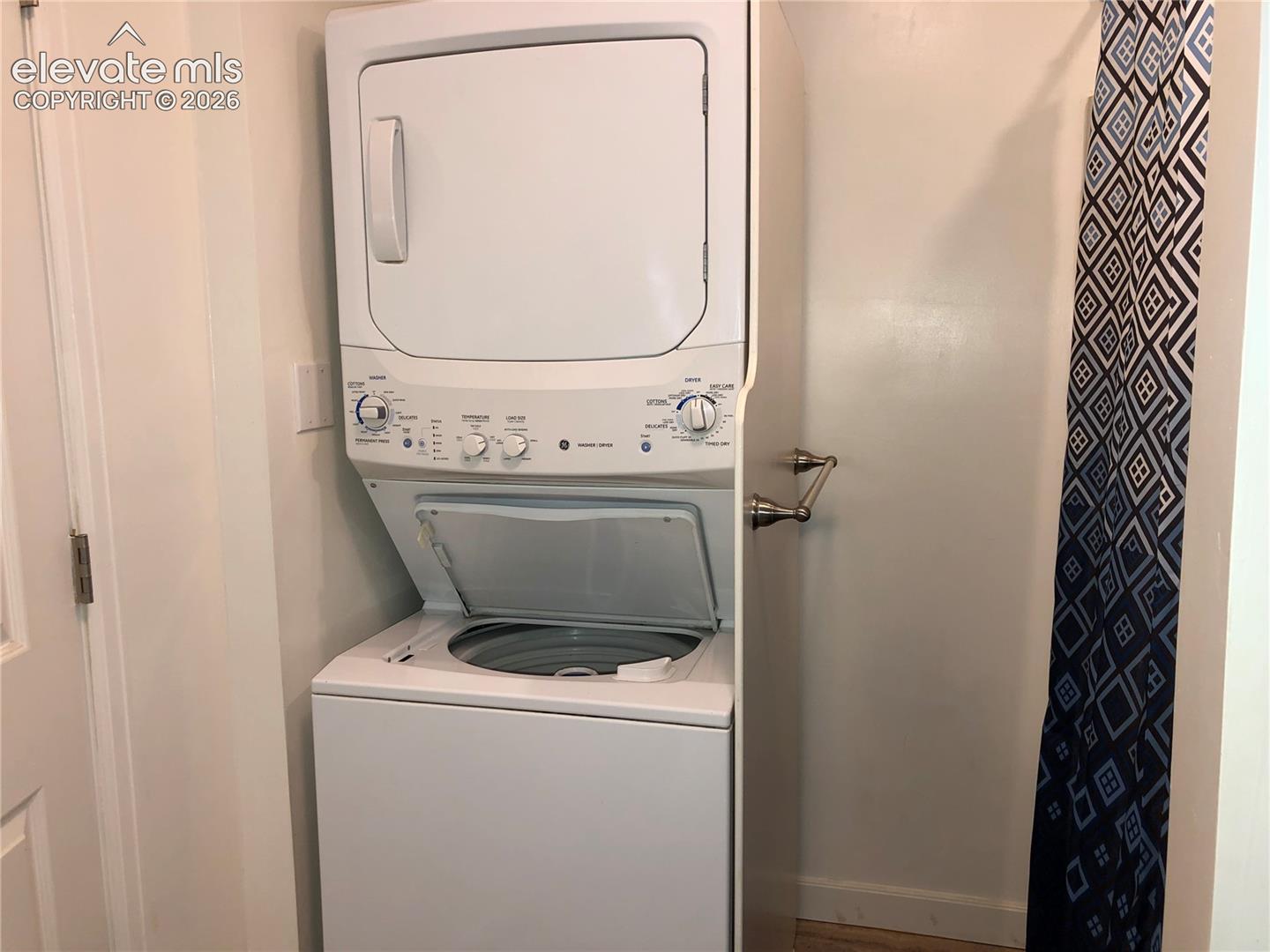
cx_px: 635
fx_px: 1027
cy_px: 476
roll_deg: +0.7
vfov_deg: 49.7
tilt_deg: -9.3
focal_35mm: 28
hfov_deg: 63.4
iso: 32
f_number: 1.8
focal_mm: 3.99
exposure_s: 1/16
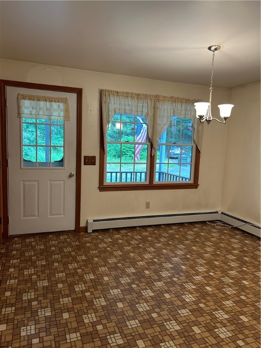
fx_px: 261
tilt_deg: -7.0
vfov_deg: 67.3
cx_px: 130
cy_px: 174
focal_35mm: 26
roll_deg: -2.6
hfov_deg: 53.1
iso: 125
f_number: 1.5
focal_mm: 5.7
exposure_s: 1/60
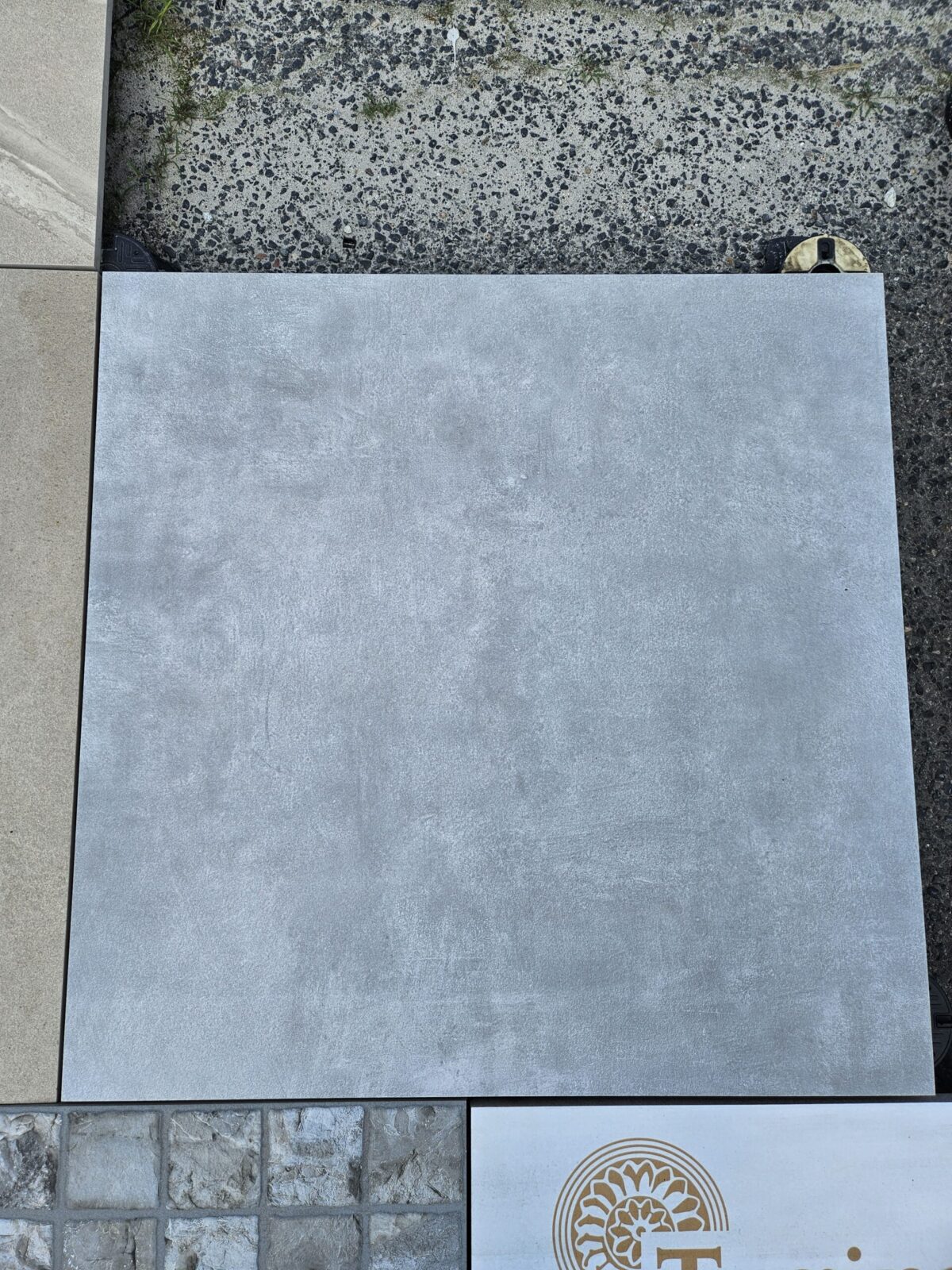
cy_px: 635
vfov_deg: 73.9
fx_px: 843
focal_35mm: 23
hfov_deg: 58.9
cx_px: 476
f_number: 1.8
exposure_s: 1/1343
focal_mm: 5.4
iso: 25
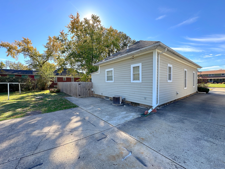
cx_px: 112
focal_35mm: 14
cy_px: 84
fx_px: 91
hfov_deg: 102.1
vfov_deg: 85.7
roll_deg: +0.0
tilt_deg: -1.2
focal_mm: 2.22
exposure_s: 1/378
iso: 40
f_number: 2.2
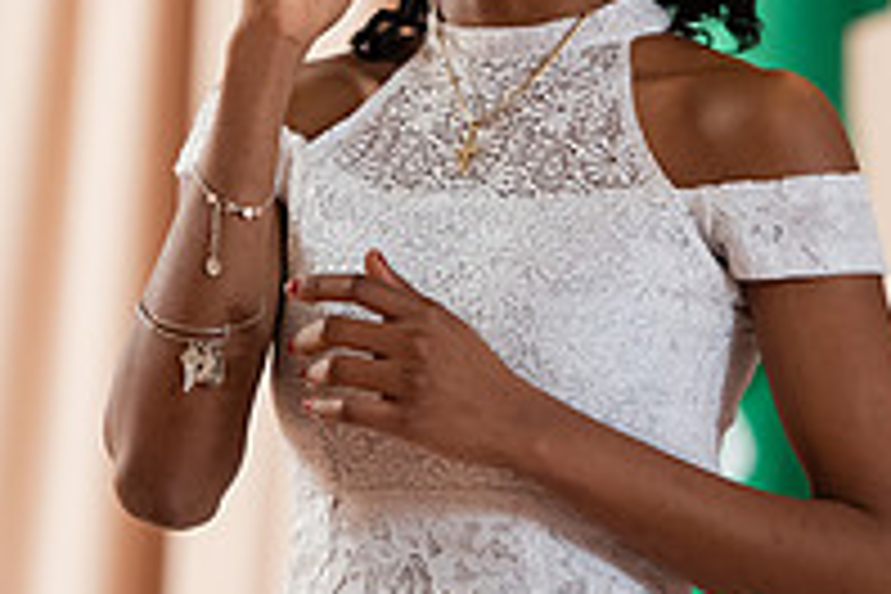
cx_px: 562
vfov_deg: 3.1
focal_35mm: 440
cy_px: 11
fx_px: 10889
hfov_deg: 4.7
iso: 2000
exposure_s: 1/200
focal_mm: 150
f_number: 3.2
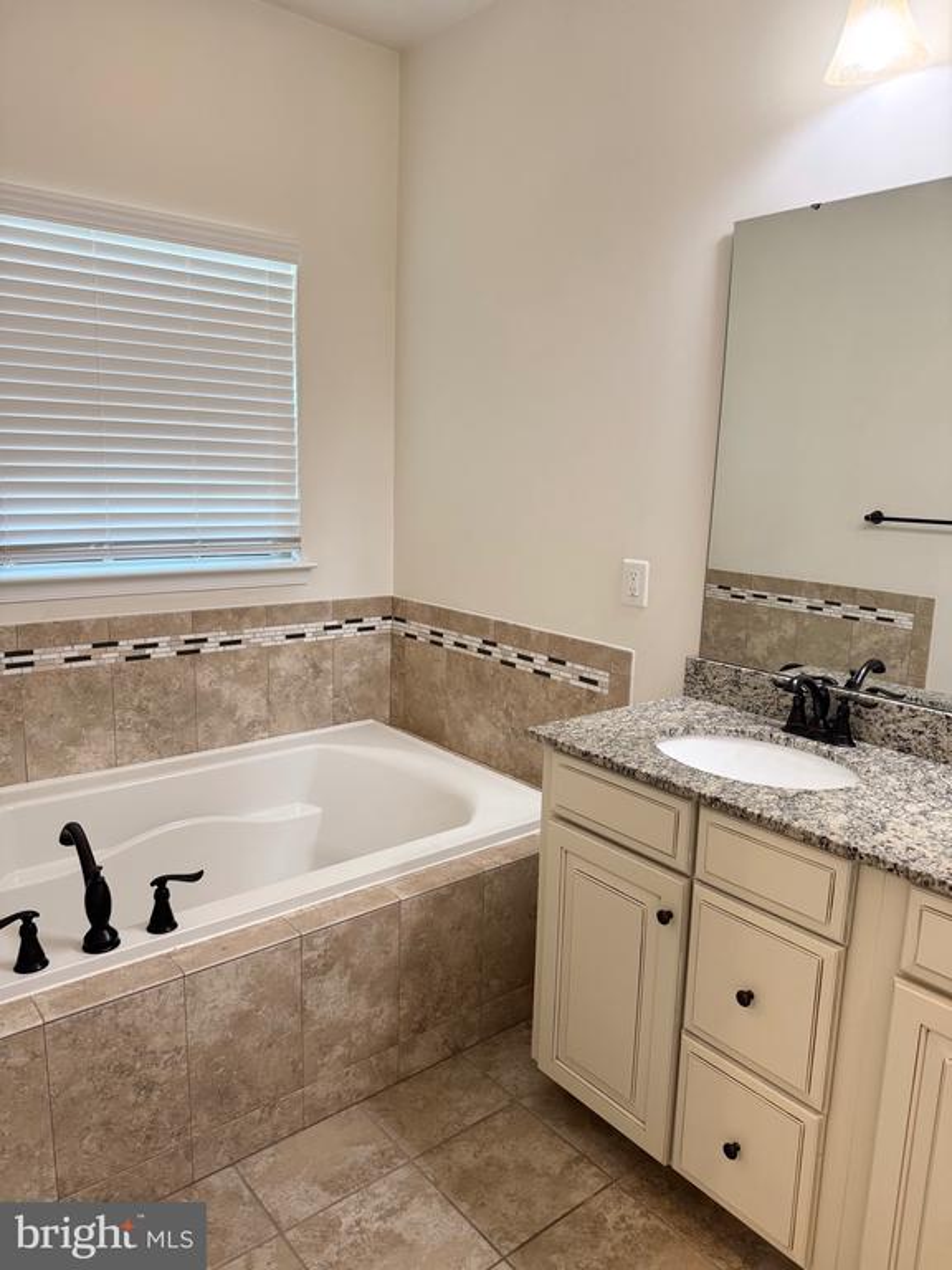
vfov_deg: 71.6
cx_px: 476
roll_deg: -1.4
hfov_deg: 56.8
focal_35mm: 24
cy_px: 635
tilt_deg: -9.8
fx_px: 880
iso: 200
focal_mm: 6.76
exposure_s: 1/120
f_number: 1.78
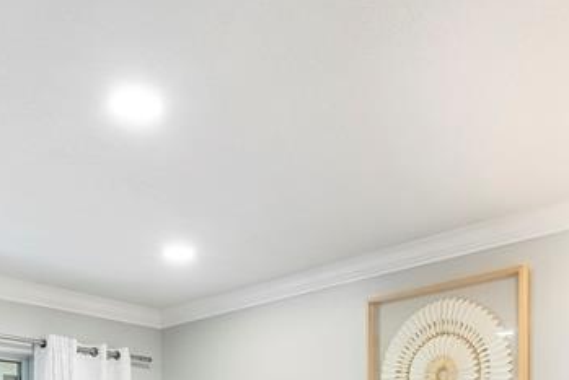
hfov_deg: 44.3
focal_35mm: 44
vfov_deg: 26.6
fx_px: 696
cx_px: 336
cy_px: 473
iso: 100
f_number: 10
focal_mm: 10
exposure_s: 1/2.5
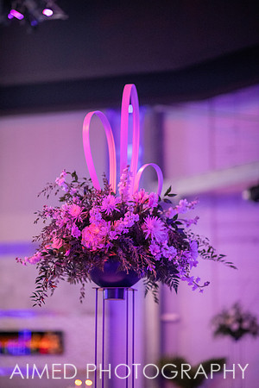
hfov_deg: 16.1
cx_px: 130
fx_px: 917
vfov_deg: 23.9
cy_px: 194
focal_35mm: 85
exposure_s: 1/200
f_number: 1.4
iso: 2500
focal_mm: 85
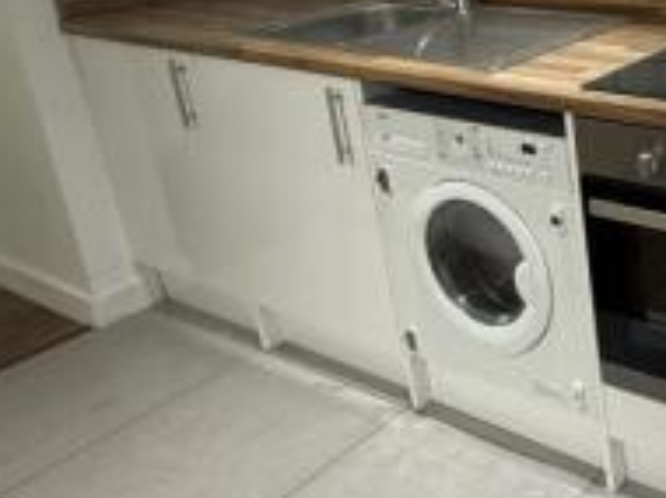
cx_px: 804
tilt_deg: -15.5
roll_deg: +2.0
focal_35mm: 43
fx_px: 826
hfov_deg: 34.7
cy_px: 51
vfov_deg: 31.9
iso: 160
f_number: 2.2
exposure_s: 1/50
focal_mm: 2.22
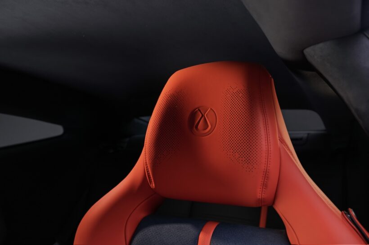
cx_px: 184
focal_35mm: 34
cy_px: 122
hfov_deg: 55.8
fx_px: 348
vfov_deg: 38.9
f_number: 7.1
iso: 400
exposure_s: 1/5
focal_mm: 34
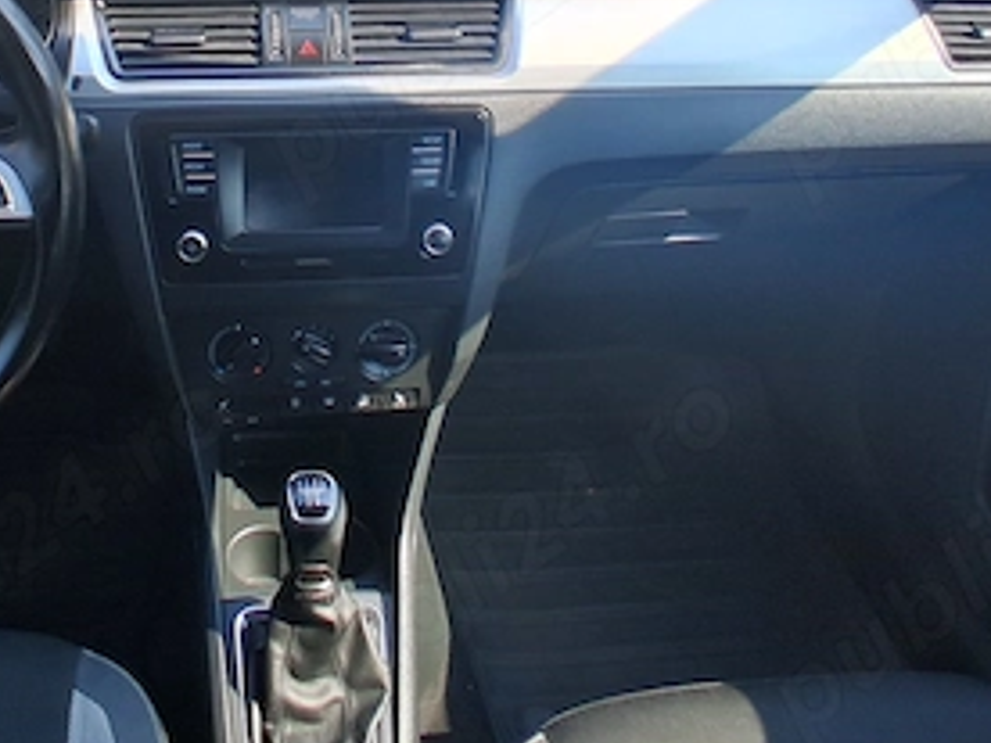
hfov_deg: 48.2
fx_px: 1059
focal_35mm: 37
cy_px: 47
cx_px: 248
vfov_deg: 35.9
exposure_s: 1/311
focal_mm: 1.4
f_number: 2.2
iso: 50
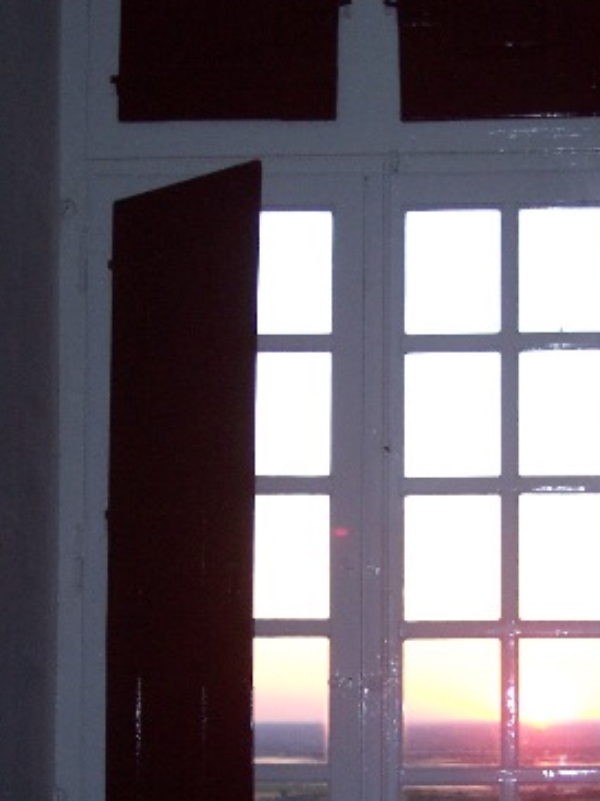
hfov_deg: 17.5
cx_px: 452
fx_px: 1941
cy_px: 594
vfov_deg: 23.1
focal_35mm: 84
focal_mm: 10.7
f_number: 3.4
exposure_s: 1/60
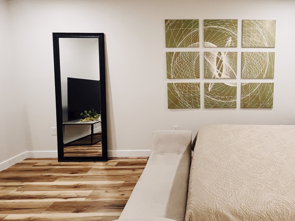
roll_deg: -0.1
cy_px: 91
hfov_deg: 74.9
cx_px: 210
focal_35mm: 21
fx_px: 179
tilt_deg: -7.7
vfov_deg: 63.0
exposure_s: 1/60
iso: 200
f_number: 1.8
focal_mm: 1.57
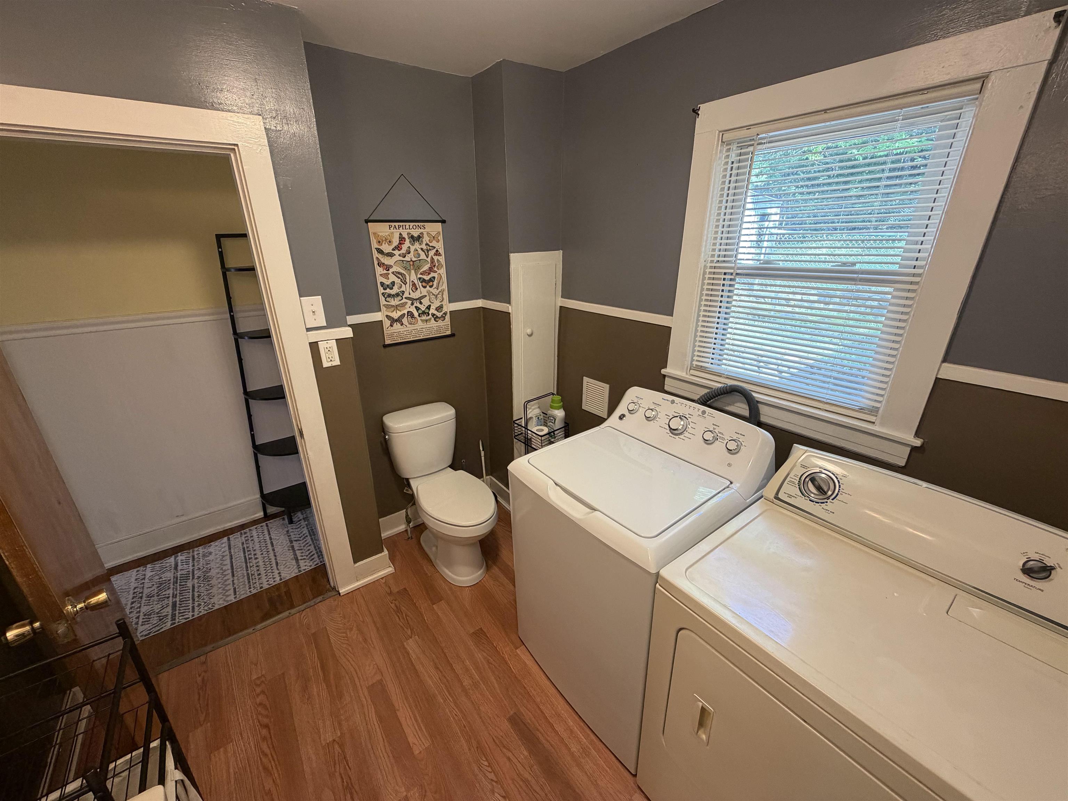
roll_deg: +0.6
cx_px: 534
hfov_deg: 102.1
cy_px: 400
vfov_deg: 85.7
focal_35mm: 14
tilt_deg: -22.0
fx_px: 432
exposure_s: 1/60
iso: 250
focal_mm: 2.22
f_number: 2.2
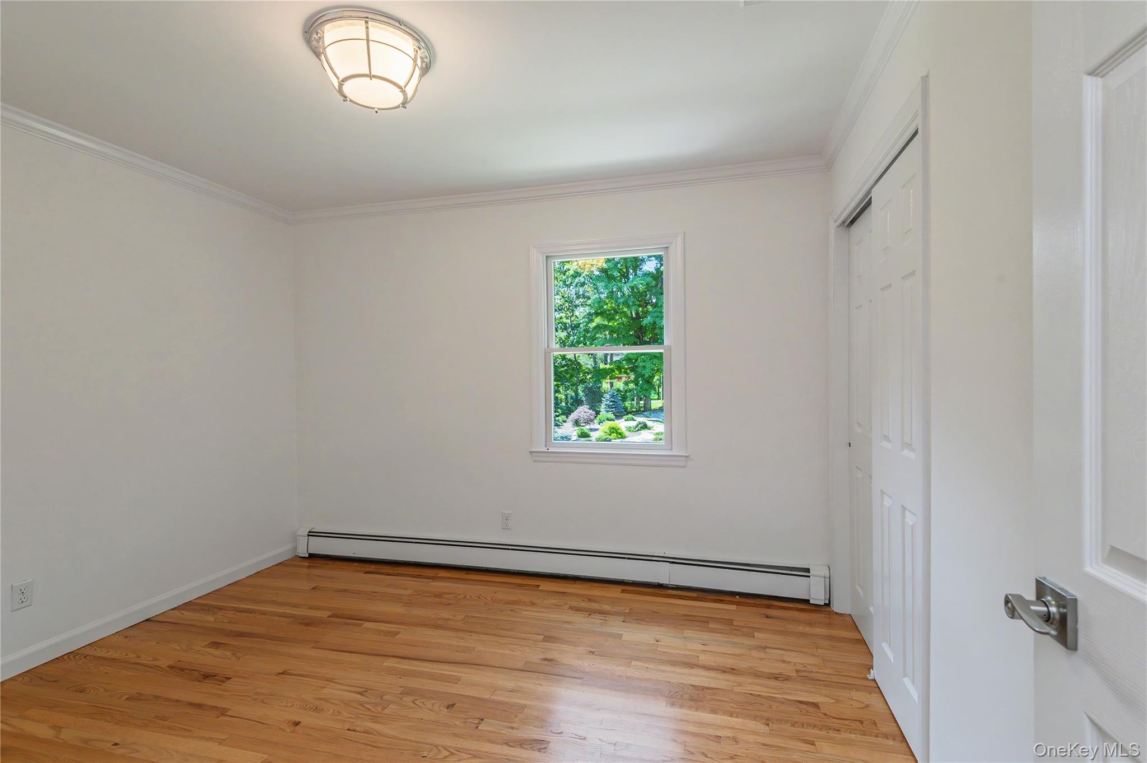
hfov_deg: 96.8
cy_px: 382
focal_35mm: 16
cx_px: 574
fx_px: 509
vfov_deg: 73.7
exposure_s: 1/45
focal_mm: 16
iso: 200
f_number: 8
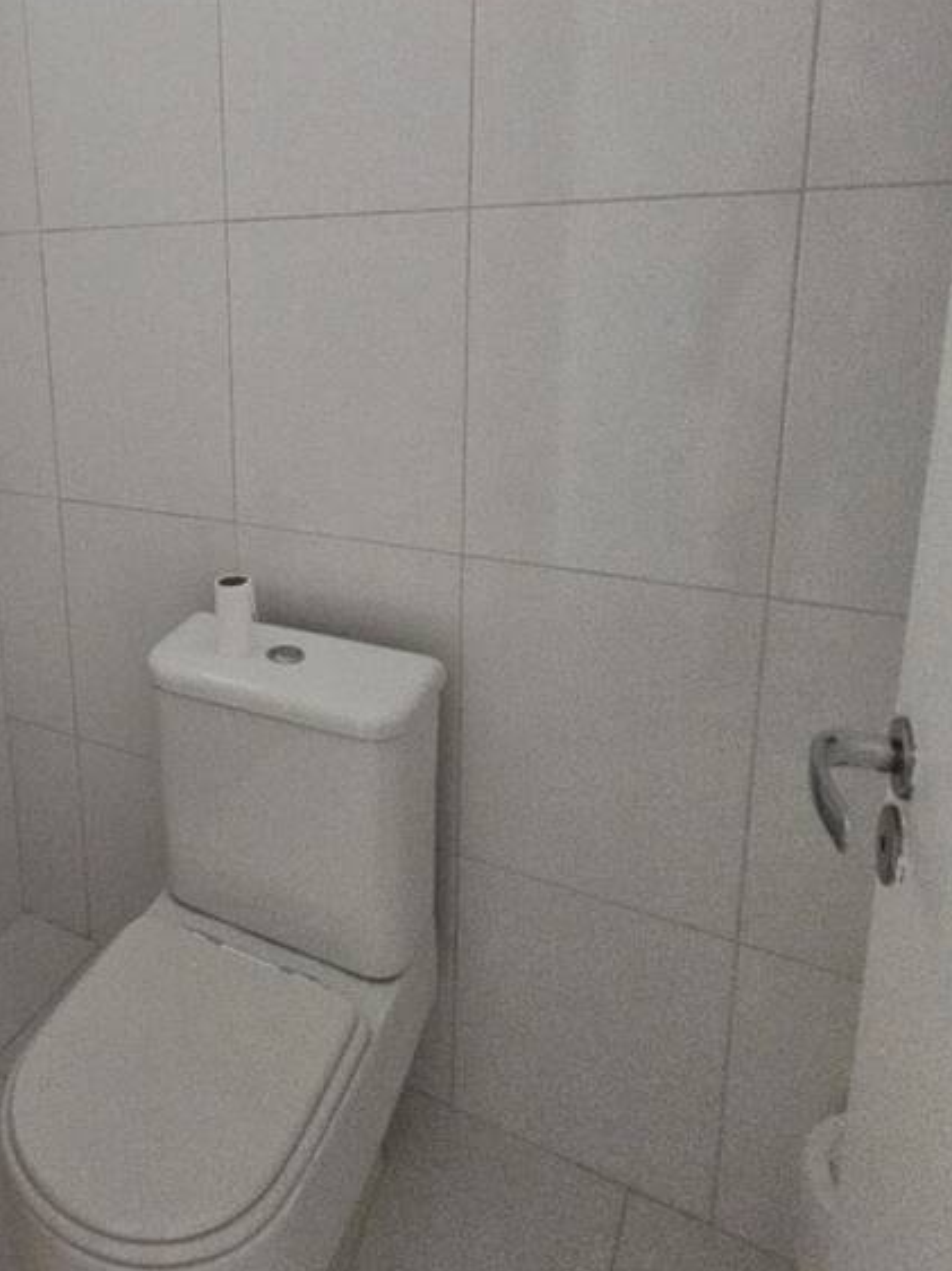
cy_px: 432
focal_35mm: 25
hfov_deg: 47.5
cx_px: 45
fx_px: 917
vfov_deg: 67.7
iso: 500
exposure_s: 1/30
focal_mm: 2.2
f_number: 2.2
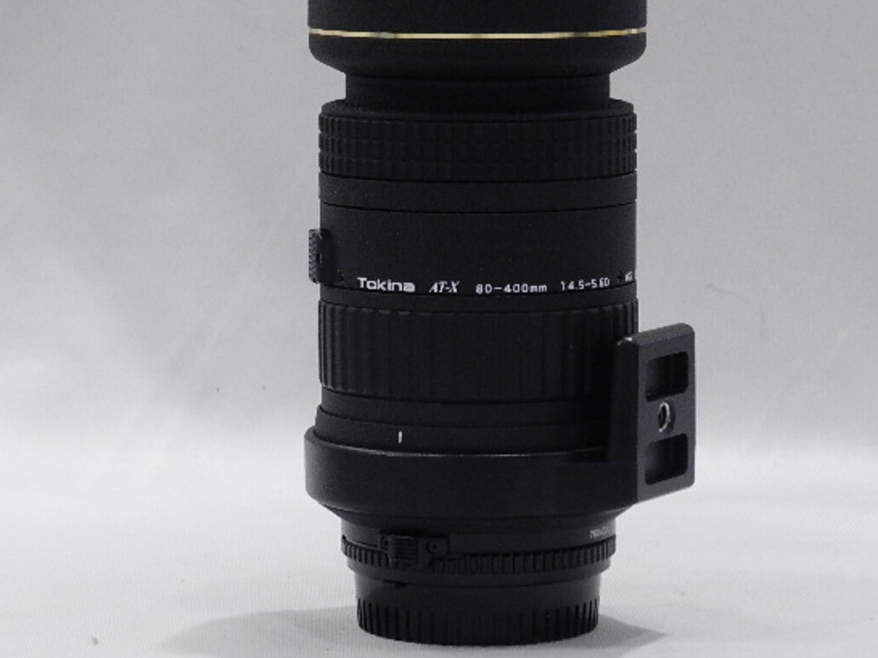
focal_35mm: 170
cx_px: 478
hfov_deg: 11.6
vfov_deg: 8.7
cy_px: 281
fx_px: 4312
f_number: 5.1
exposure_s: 1/50
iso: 800
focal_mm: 25.7
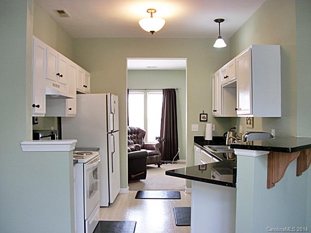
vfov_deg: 44.2
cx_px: 156
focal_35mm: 32
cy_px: 116
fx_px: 287
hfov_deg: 56.8
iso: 80
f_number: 2.9
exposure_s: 1/50
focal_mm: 5.7
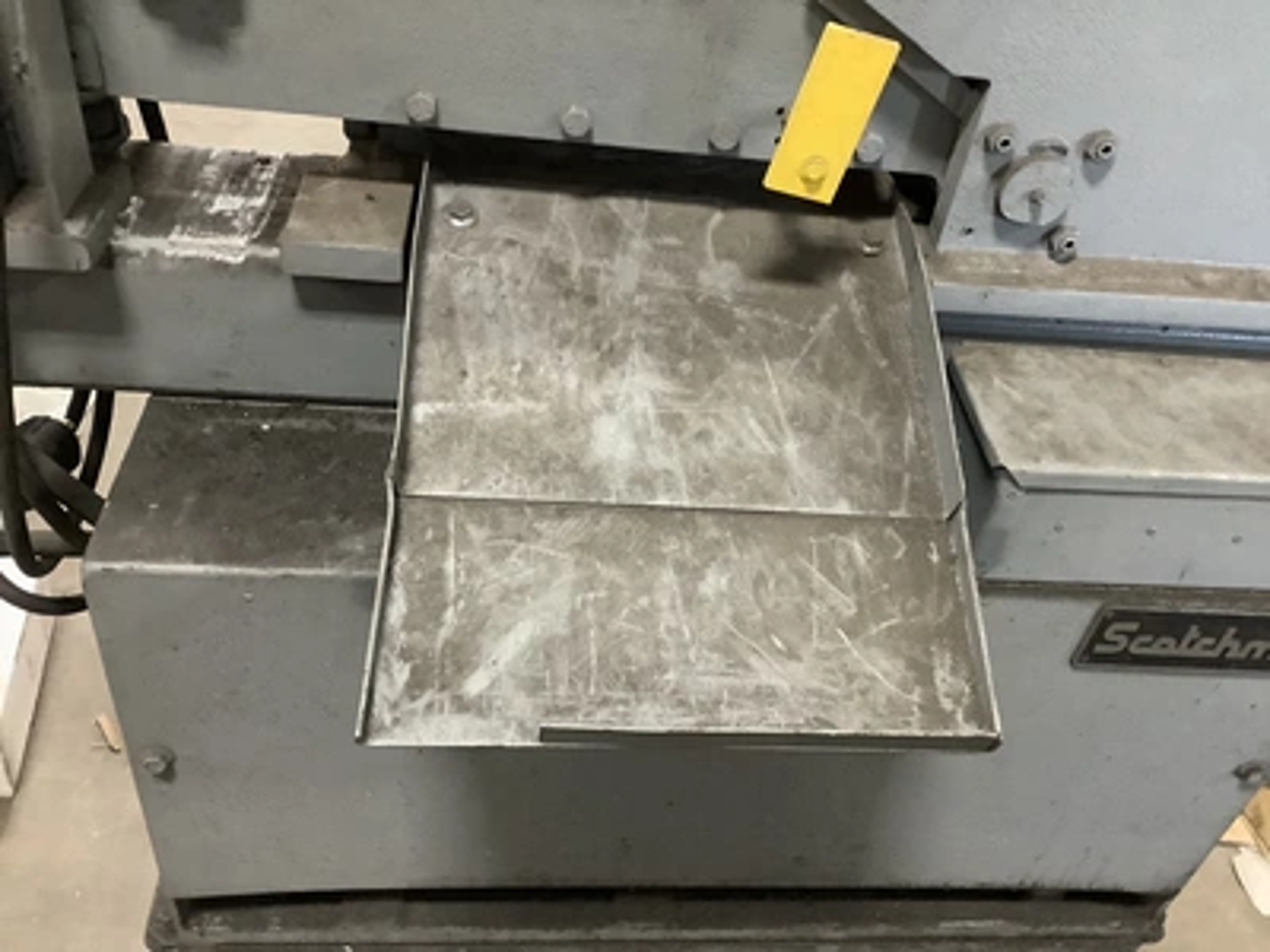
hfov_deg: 58.4
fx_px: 1137
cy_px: 476
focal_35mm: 31
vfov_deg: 45.4
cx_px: 635
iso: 640
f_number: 2.4
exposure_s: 1/30
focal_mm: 3.3
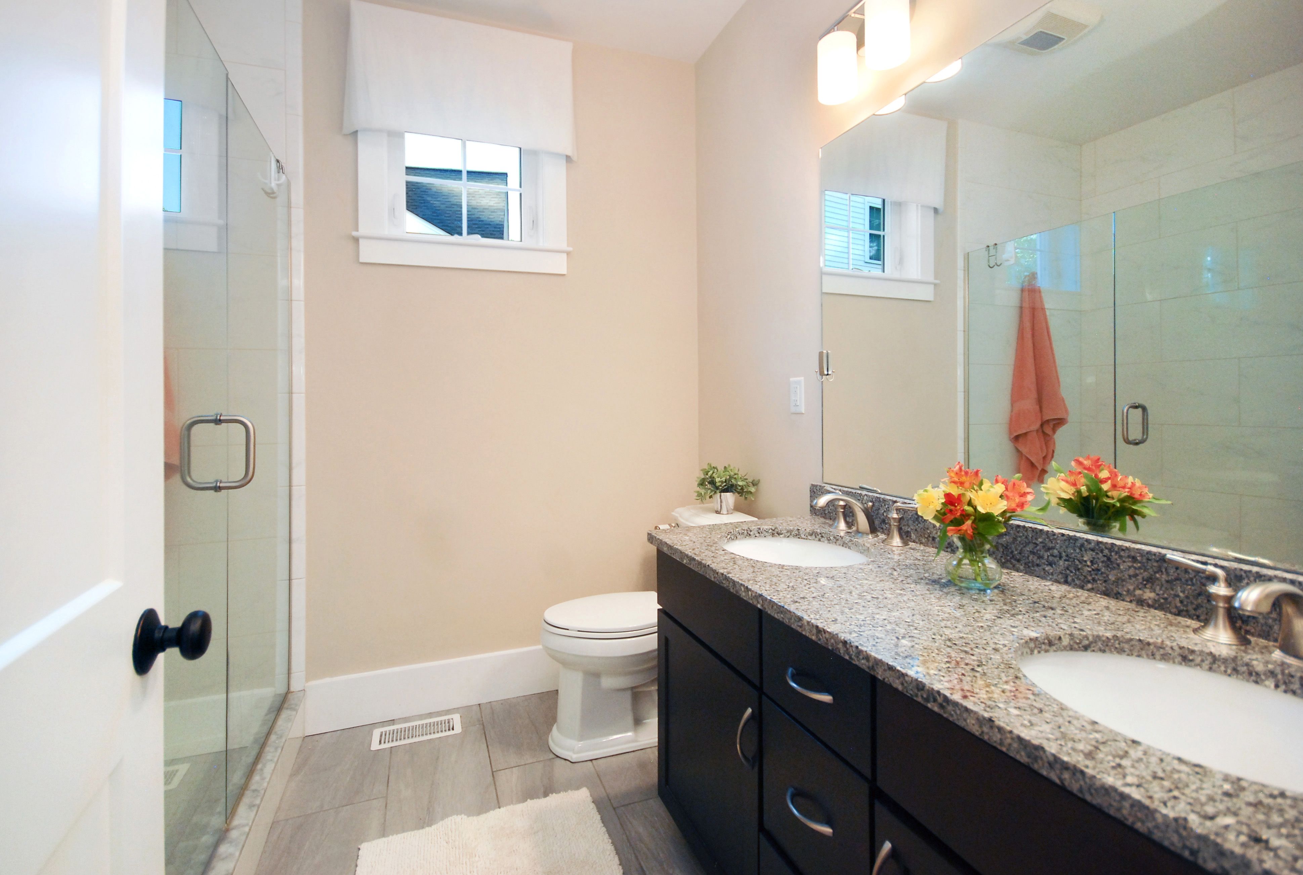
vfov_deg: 77.6
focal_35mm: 15
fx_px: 544
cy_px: 438
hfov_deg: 100.3
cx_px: 652
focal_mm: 10
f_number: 5
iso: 500
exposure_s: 1/60
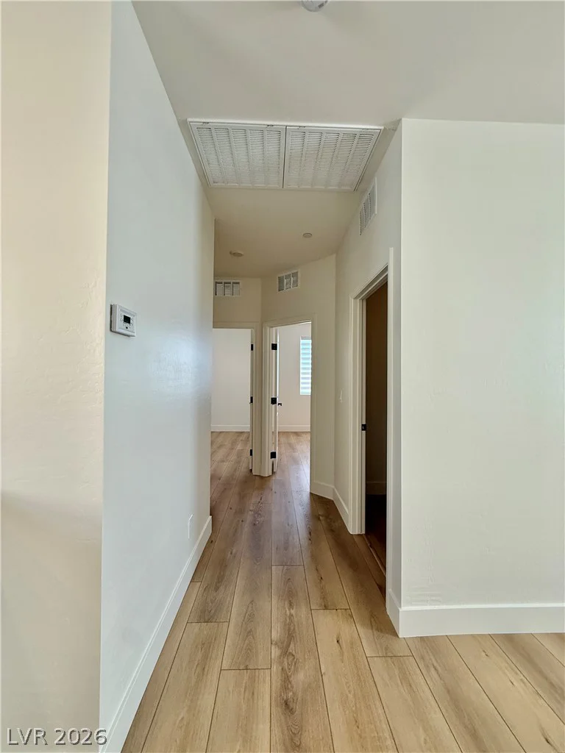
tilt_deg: +3.0
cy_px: 376
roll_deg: -0.8
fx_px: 305
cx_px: 282
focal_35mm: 14
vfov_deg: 102.1
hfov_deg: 85.7
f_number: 2.2
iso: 250
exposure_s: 1/120
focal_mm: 2.22
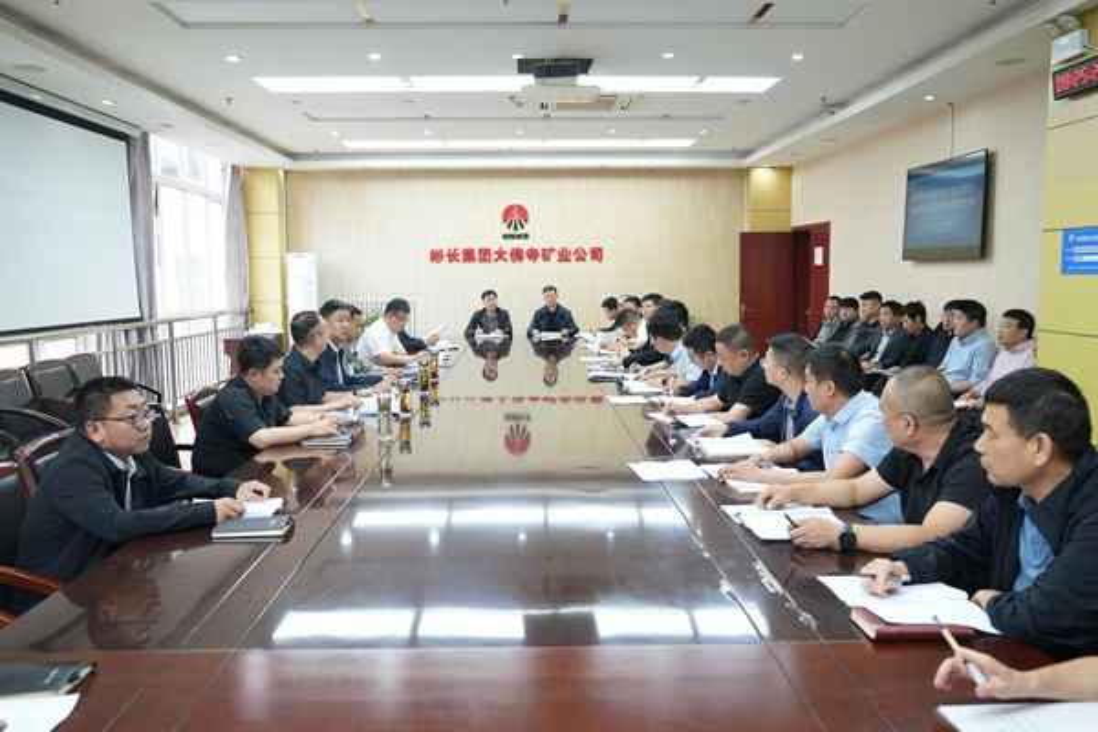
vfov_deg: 43.6
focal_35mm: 30
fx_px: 915
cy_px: 366
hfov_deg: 61.9
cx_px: 549
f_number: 4.5
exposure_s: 1/160
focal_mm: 30
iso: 1600
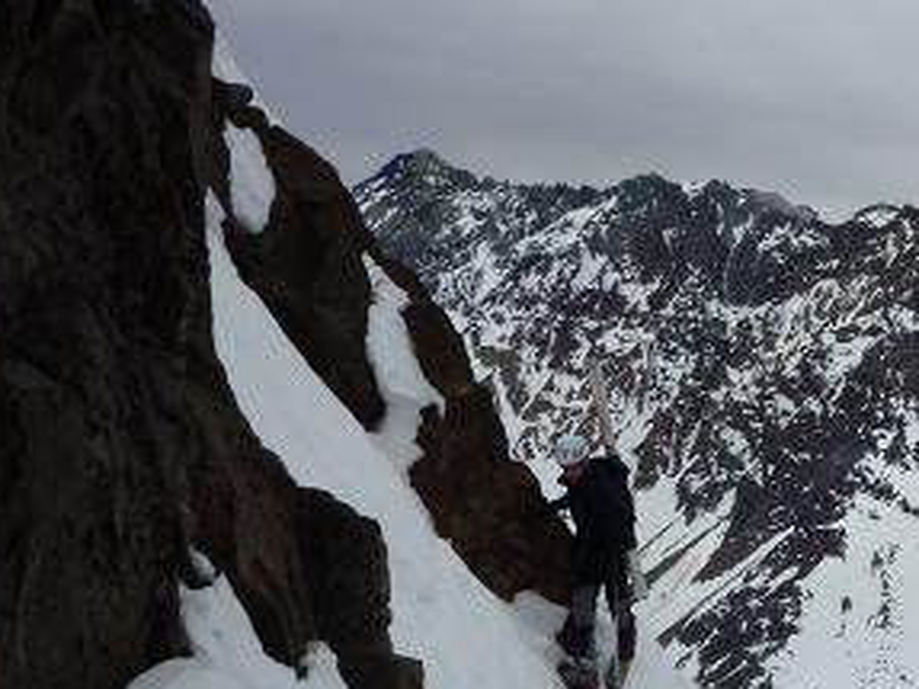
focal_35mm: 66
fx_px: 1751
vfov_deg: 22.2
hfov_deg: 27.5
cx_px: 949
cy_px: 452
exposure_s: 1/640
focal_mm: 5.2
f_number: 8
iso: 80
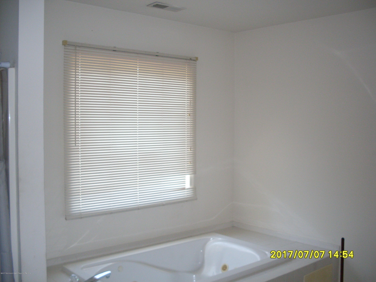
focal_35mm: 38
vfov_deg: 37.7
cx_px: 188
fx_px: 413
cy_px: 141
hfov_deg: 49.0
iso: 100
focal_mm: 6.3
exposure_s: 1/45
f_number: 2.8
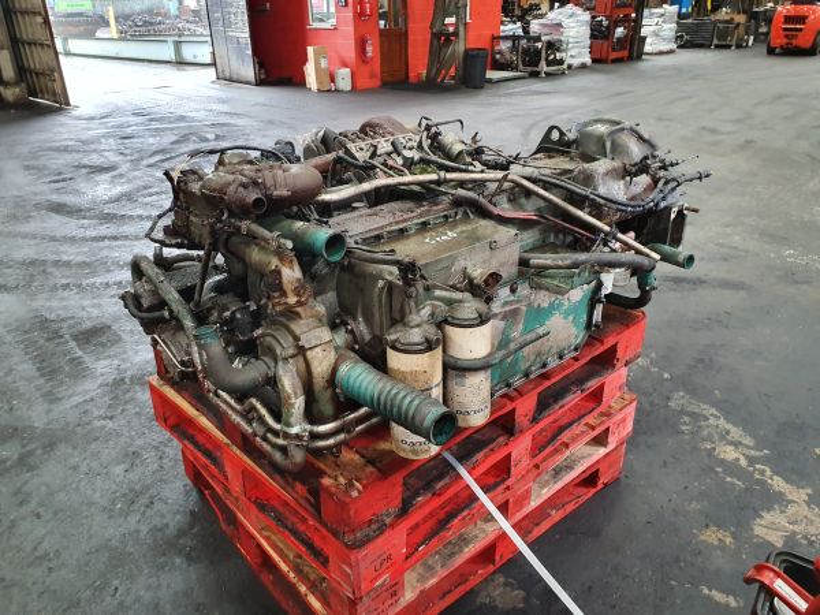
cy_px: 308
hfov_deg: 67.3
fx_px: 616
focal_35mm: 26
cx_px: 410
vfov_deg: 53.1
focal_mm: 4.32
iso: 320
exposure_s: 1/100
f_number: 2.4
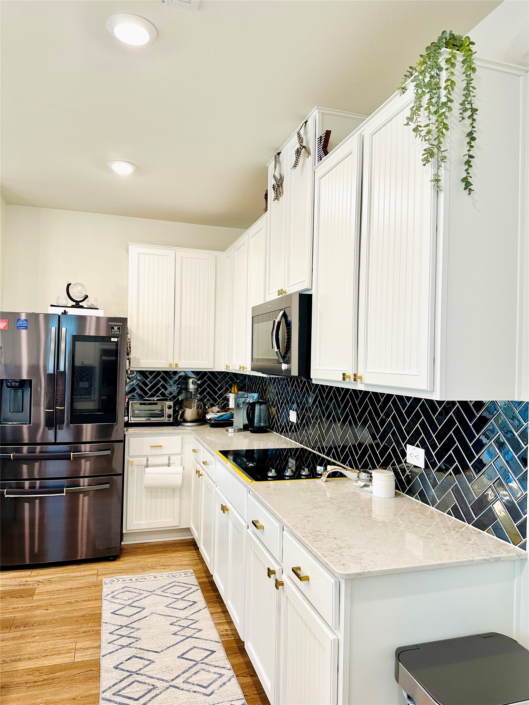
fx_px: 489
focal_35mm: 24
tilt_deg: +0.8
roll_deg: -2.1
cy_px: 352
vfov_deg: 71.6
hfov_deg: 56.8
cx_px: 264
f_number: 1.78
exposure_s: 1/120
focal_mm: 6.86
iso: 125
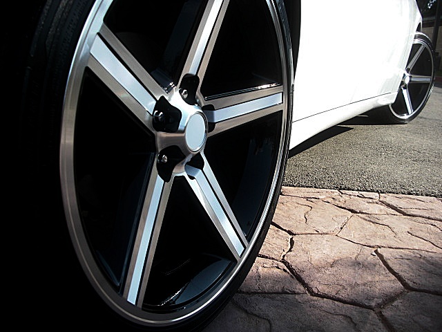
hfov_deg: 51.4
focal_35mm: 36
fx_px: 460
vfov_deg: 39.7
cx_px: 221
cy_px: 166
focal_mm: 6.3
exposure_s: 1/400
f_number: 2.8
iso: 50
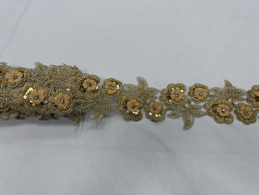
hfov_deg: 71.6
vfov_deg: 56.8
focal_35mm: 24
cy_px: 98
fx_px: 180
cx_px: 130
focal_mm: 6.76
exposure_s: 1/184
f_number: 1.78
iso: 64
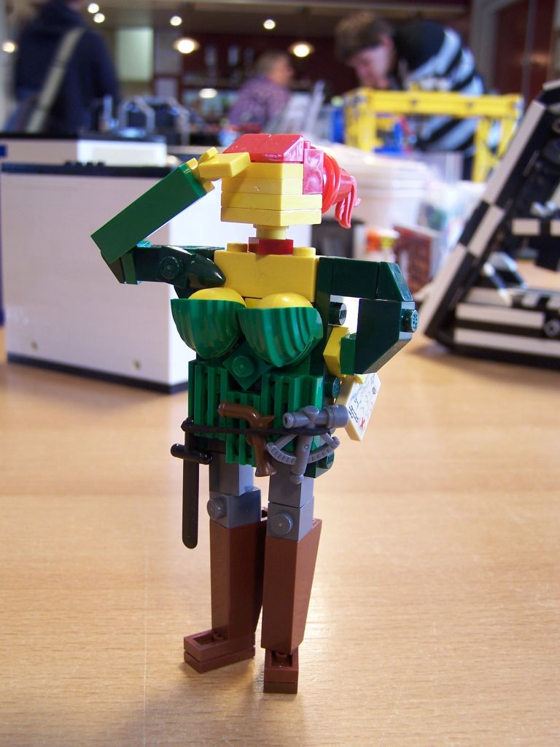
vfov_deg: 43.9
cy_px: 374
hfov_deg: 33.6
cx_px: 280
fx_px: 928
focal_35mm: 43
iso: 80
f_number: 2.9
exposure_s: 1/6
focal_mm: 7.1
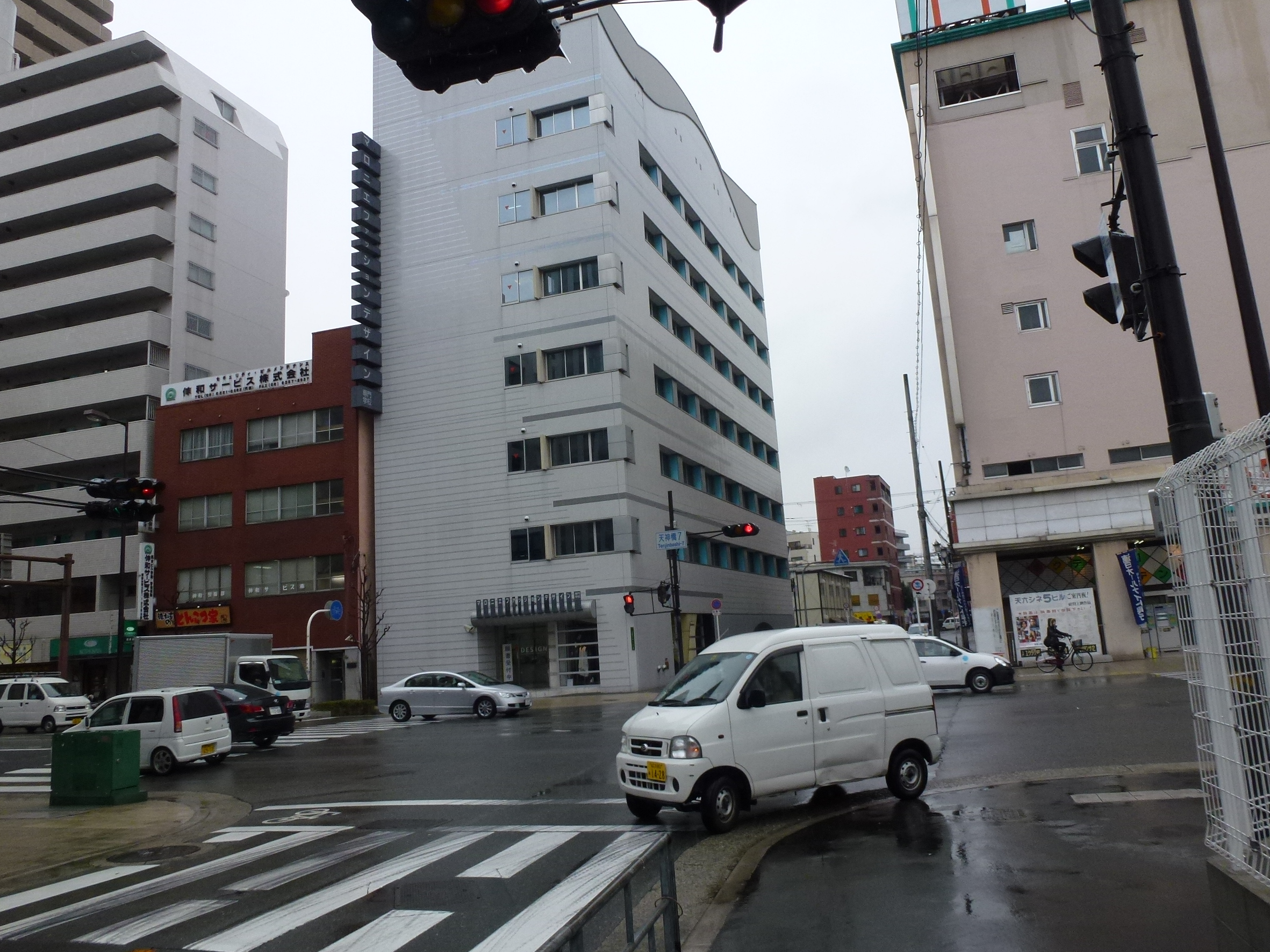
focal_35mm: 26
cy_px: 461
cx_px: 665
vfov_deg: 53.0
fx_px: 954
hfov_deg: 67.3
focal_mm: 4.3
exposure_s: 1/250
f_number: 4
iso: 160
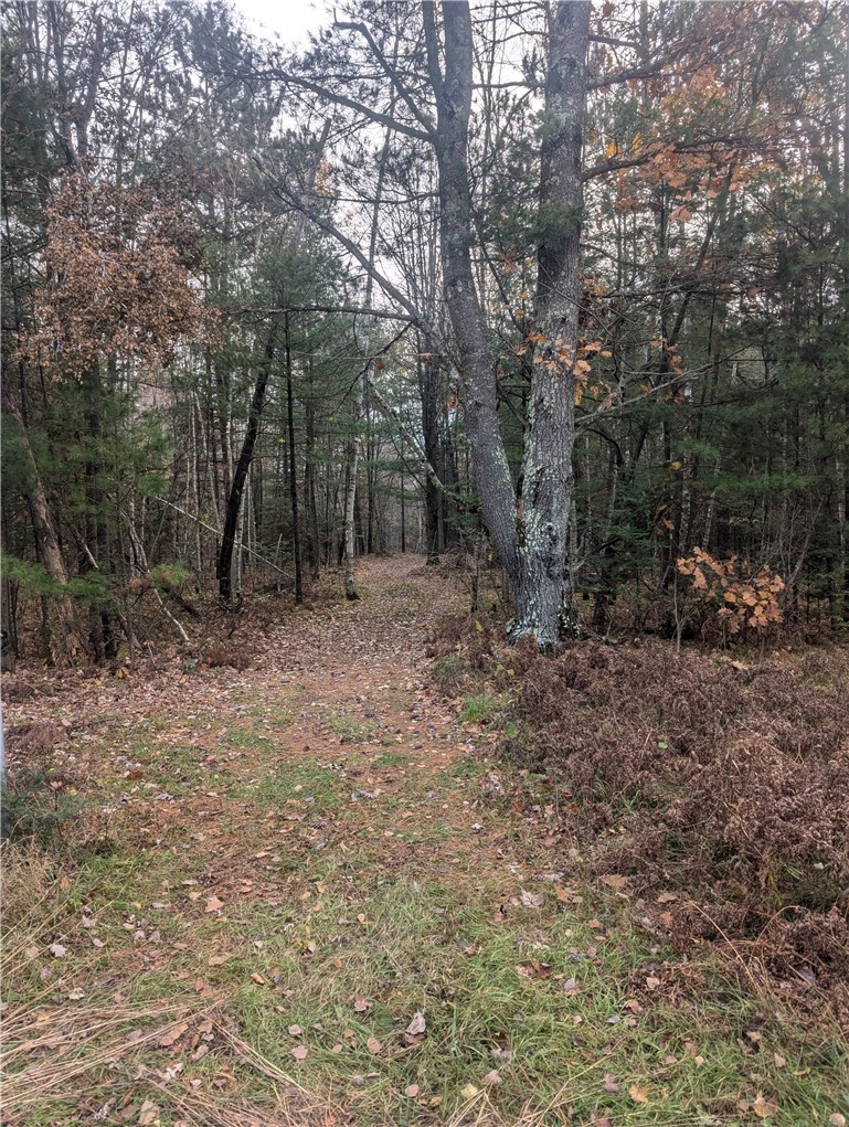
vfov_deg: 71.5
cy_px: 564
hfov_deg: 56.9
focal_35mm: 24
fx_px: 783
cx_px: 424
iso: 31
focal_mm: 6.81
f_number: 1.85
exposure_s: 1/305
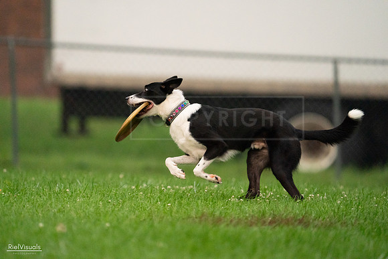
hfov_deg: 3.4
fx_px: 6468
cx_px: 194
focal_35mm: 600
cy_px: 130
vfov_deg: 2.3
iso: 6400
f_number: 6.3
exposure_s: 1/2000
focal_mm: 600
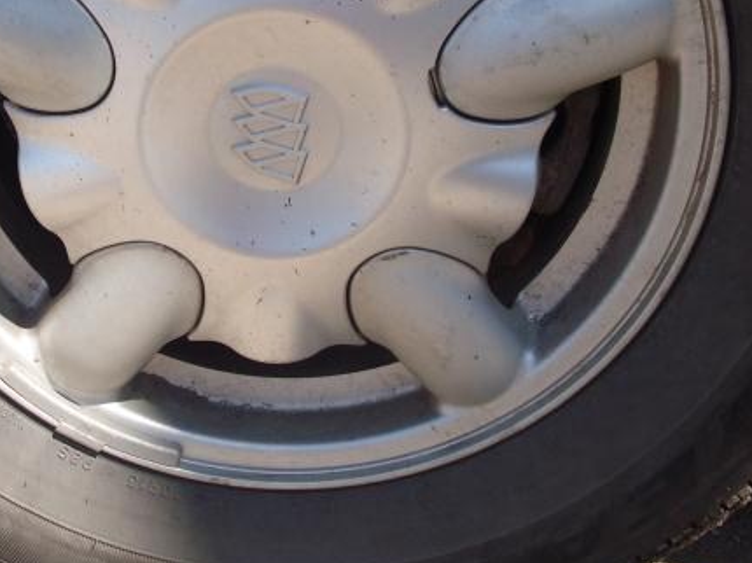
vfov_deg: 21.8
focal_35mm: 67
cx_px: 264
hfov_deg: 28.8
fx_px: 1455
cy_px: 157
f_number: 3.1
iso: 80
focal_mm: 6.3
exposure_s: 1/640
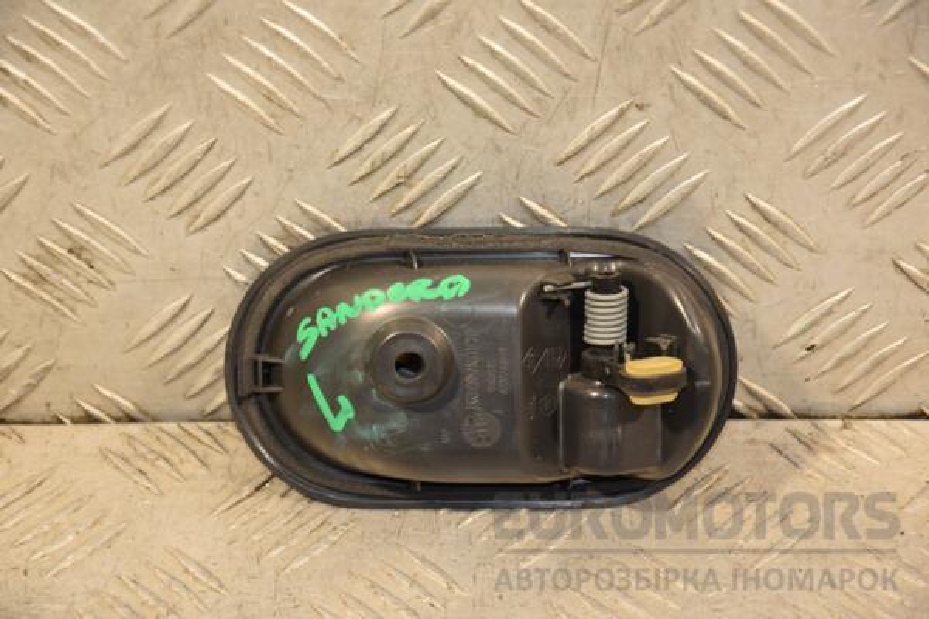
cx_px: 464
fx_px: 3290
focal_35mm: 128
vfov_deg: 10.8
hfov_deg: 16.1
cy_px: 310
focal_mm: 85
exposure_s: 1/80
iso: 800
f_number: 5.6
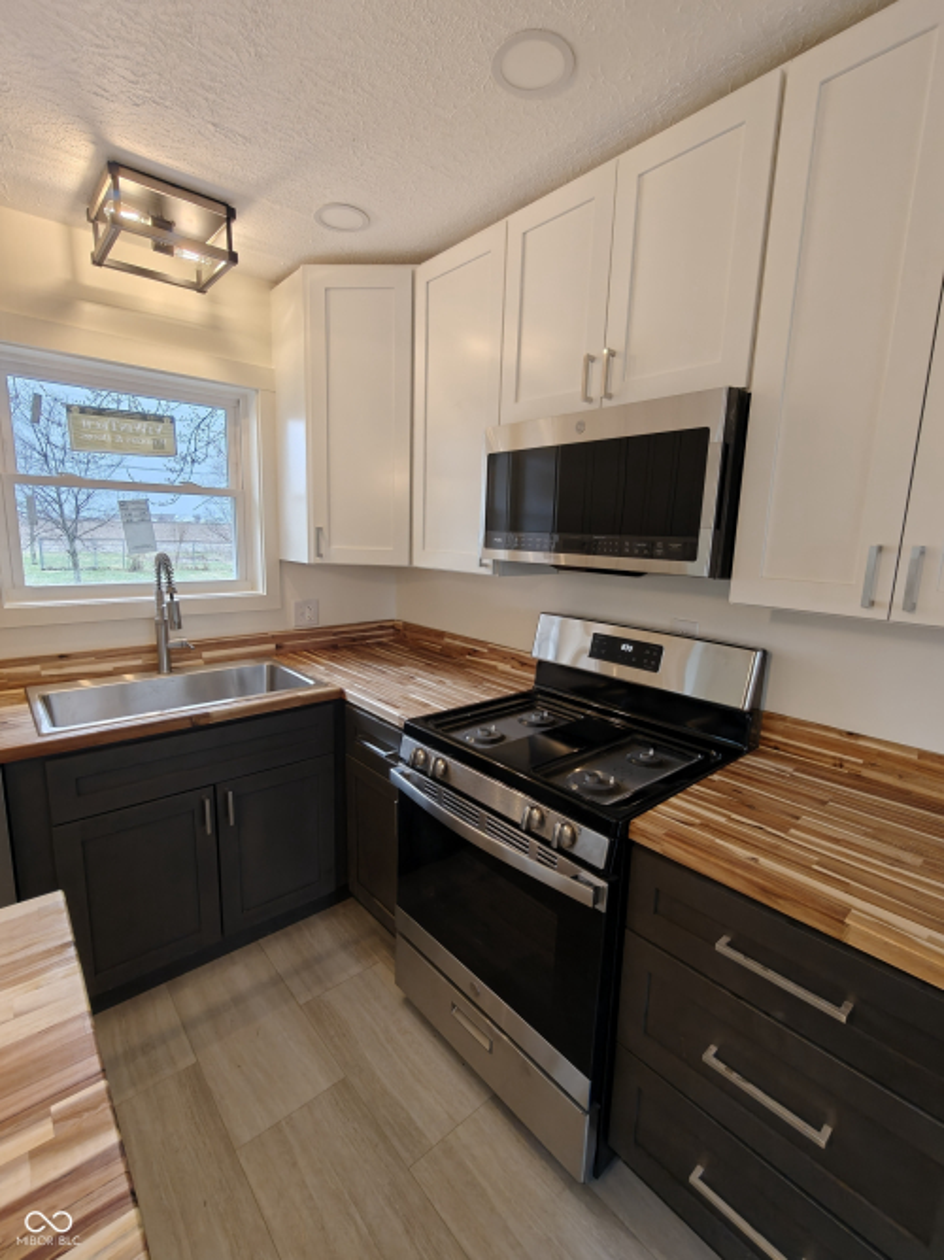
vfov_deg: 98.2
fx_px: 546
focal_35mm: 15
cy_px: 630
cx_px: 472
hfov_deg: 81.7
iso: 320
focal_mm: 2.3
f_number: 2
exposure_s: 1/120
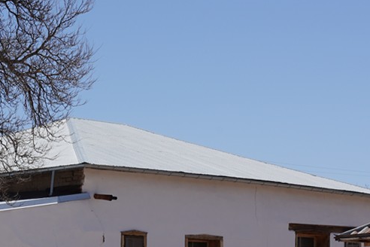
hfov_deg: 16.4
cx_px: -104
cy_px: 221
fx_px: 1213
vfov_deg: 11.5
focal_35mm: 118
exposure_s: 1/100
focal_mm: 29
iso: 100
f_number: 18
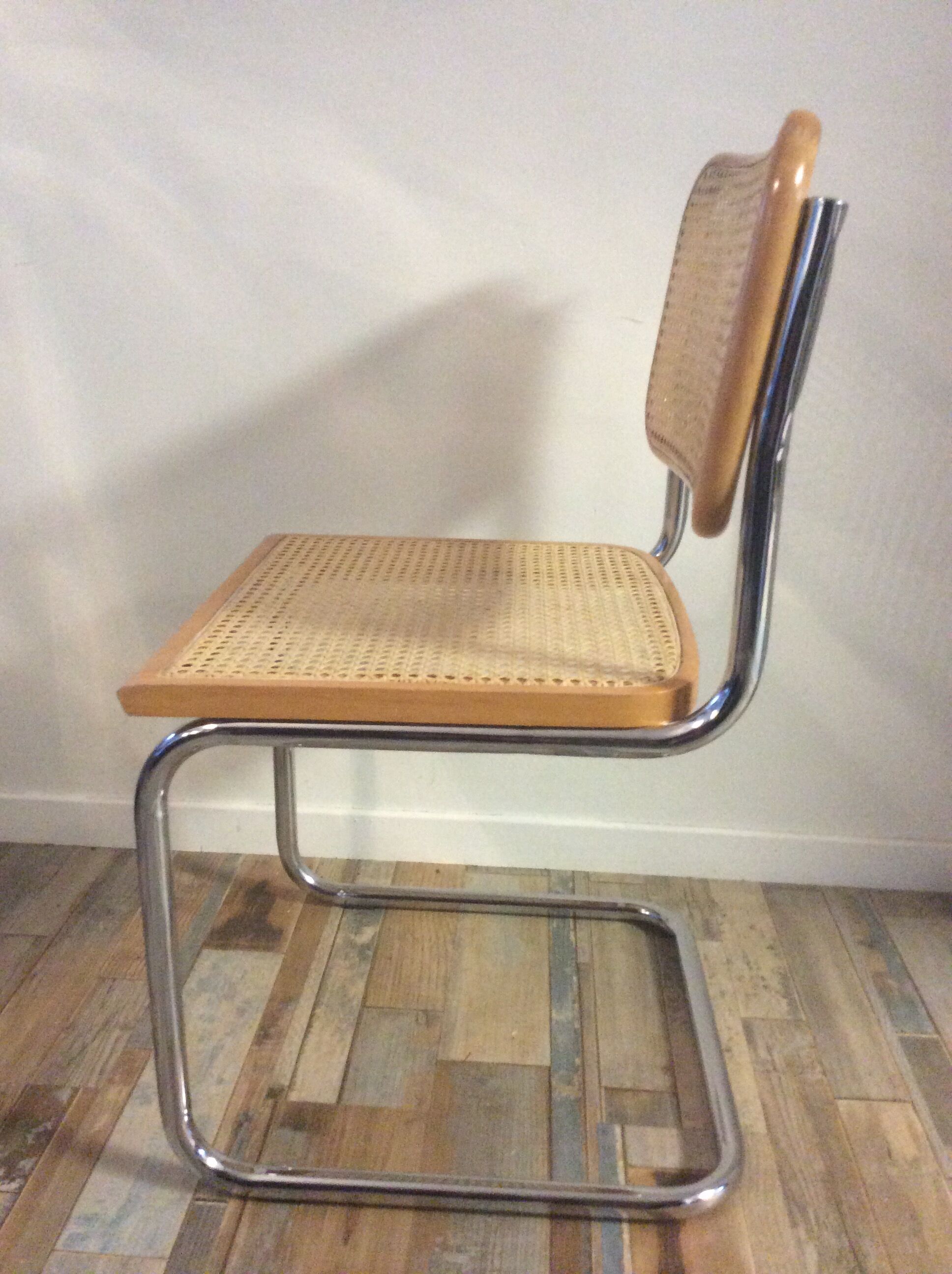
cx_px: 476
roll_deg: -1.4
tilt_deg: -18.7
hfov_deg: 44.1
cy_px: 637
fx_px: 1177
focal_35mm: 32
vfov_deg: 56.9
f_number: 2.4
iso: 320
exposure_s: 1/17
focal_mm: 3.3
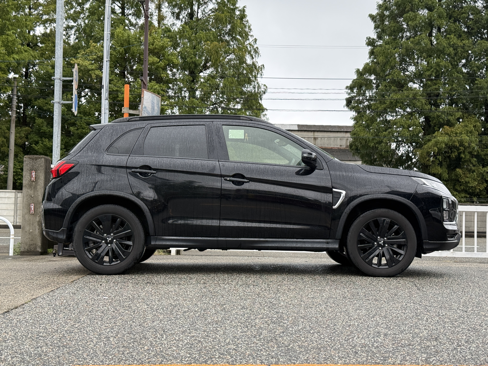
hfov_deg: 39.7
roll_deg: -1.3
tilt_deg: +2.3
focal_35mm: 48
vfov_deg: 30.3
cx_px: 244
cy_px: 183
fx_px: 677
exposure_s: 1/153
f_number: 1.78
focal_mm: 6.76
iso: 200
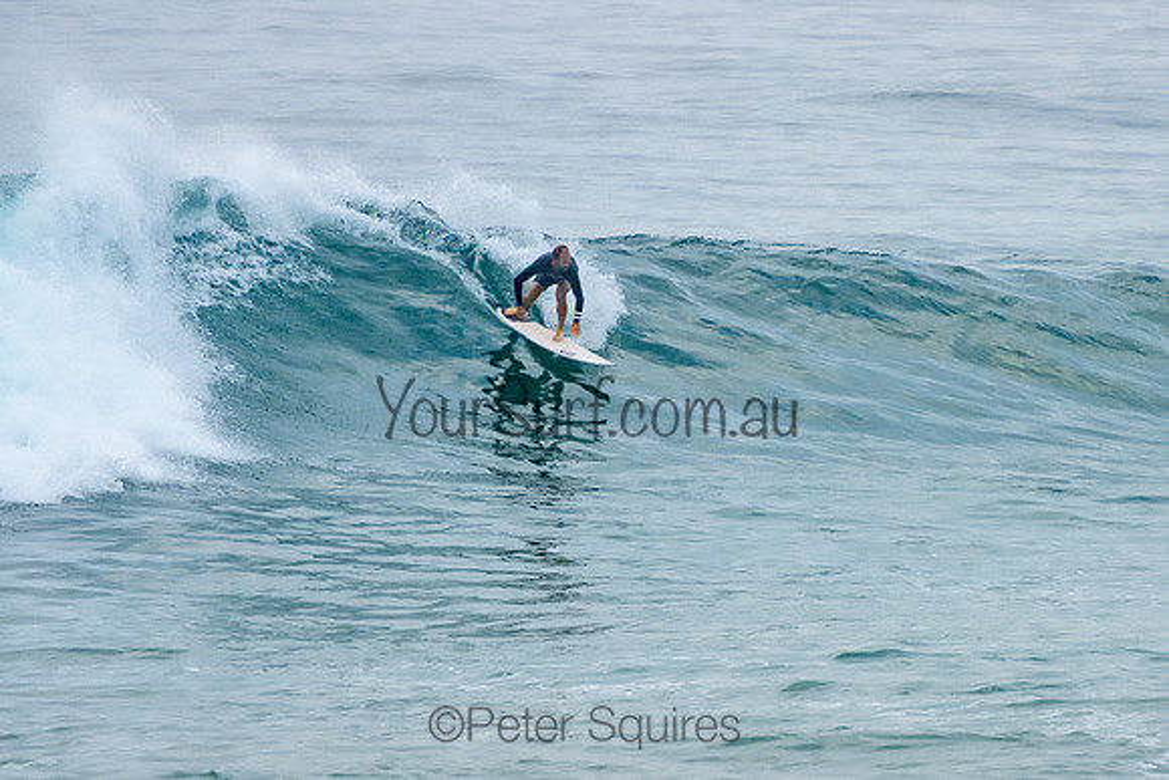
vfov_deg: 2.5
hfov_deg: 3.8
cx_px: 800
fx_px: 17845
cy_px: 354
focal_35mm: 549
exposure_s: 1/1250
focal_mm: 400
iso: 500
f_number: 5.6
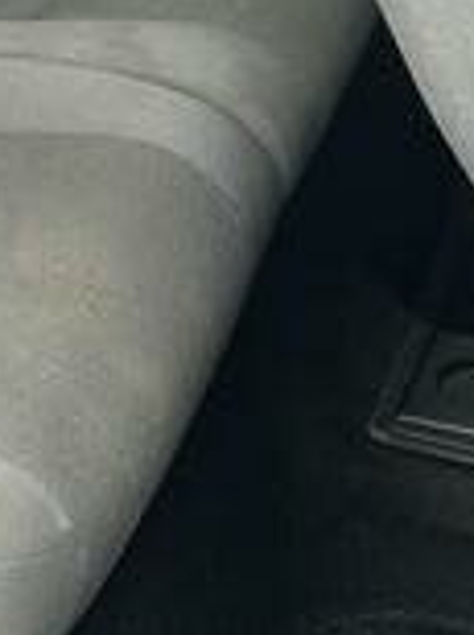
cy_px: -309
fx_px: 2563
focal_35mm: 140
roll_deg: +0.2
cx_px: -289
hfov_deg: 10.1
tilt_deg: -21.1
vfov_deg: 13.3
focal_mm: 6.86
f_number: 1.78
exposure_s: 1/123
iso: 50
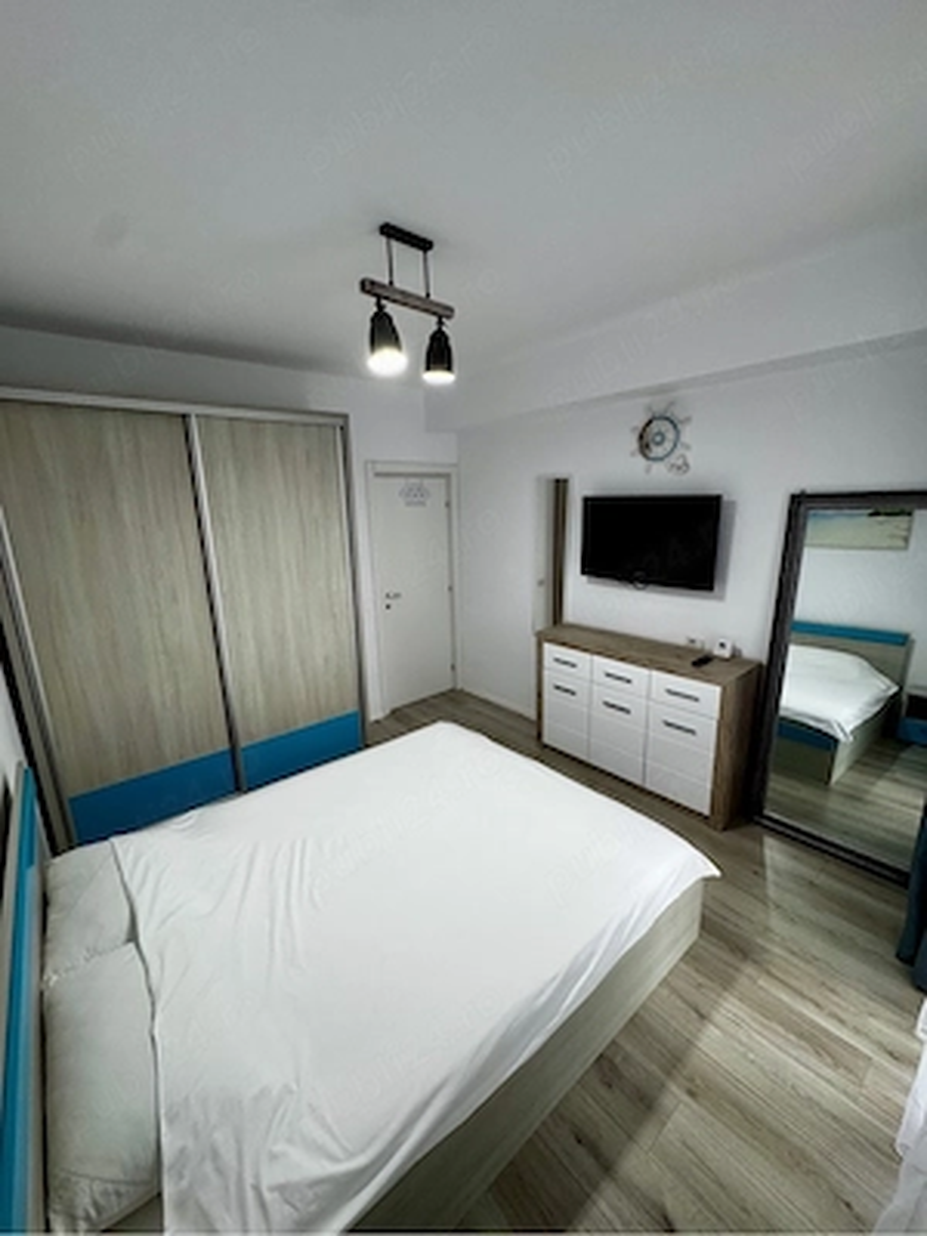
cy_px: 618
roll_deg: +0.5
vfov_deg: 102.1
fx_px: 500
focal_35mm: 14
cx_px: 464
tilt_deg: -12.1
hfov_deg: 85.7
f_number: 2.2
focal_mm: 2.22
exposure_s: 1/99
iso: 250
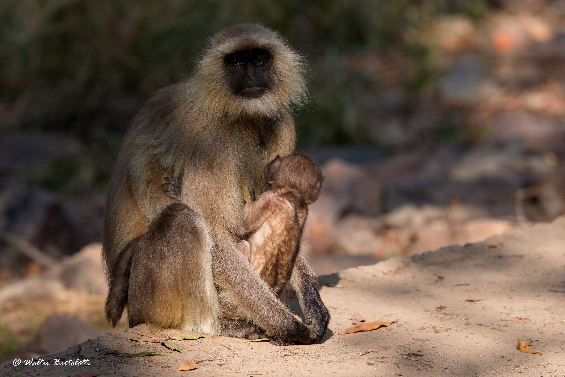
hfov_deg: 6.8
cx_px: 282
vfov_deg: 4.6
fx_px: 4724
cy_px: 189
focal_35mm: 301
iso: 640
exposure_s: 1/1000
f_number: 5.6
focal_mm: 300
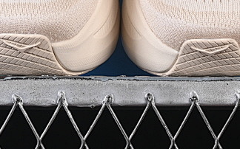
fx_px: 1667
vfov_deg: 5.1
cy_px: -89
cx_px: 133
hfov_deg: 8.2
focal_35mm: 255
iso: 160
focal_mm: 50
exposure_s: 1/80
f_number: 8
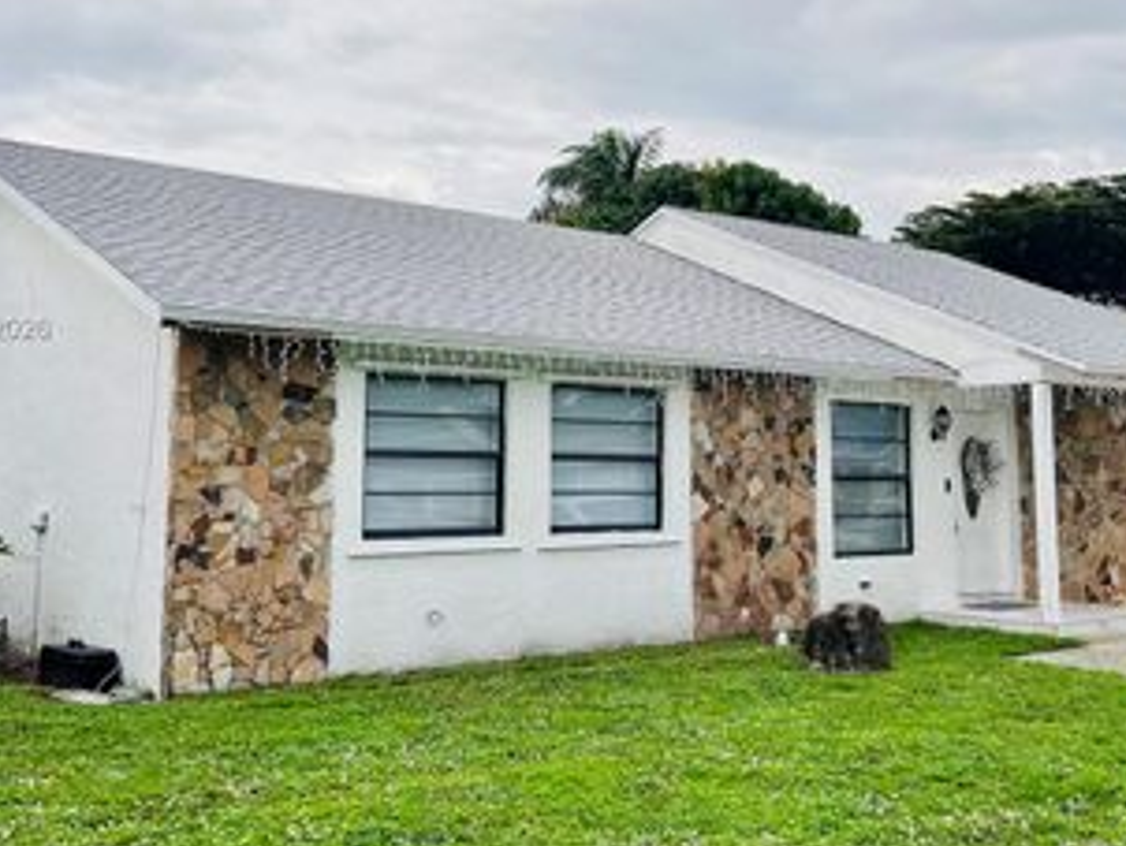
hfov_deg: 43.8
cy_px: 330
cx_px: 619
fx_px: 1400
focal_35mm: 43
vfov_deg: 33.5
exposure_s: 1/439
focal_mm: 5.7
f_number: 1.5
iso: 50
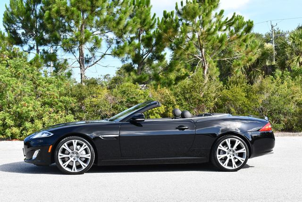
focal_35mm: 56
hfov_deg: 35.6
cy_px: 101
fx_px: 470
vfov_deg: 24.2
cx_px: 151
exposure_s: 1/250
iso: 200
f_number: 7.1
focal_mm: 28
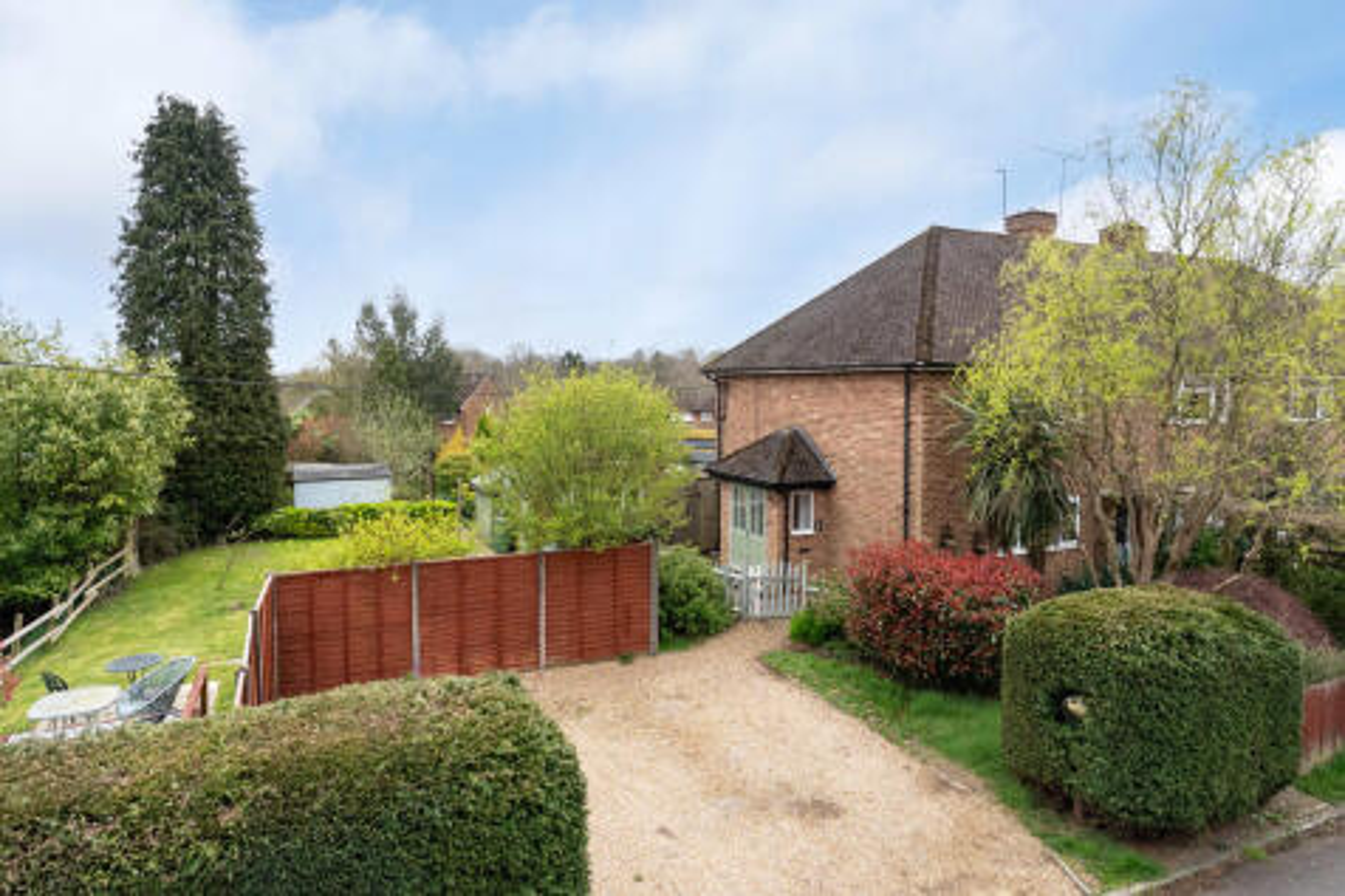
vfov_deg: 72.0
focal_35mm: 16
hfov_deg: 95.0
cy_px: 448
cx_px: 672
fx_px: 616
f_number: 7.1
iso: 2000
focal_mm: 16.5
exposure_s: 1/1000
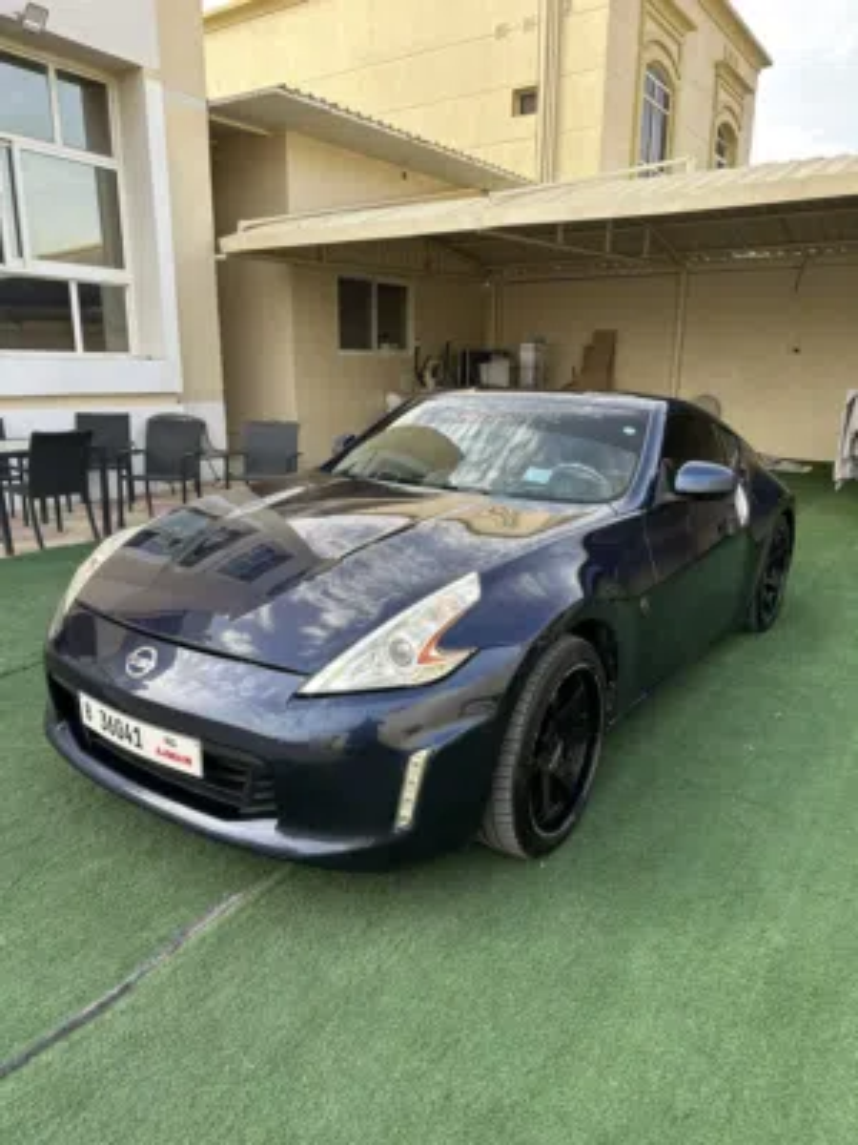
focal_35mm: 24
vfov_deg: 71.6
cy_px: 572
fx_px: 793
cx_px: 429
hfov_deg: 56.8
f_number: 1.78
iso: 80
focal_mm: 6.86
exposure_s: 1/634
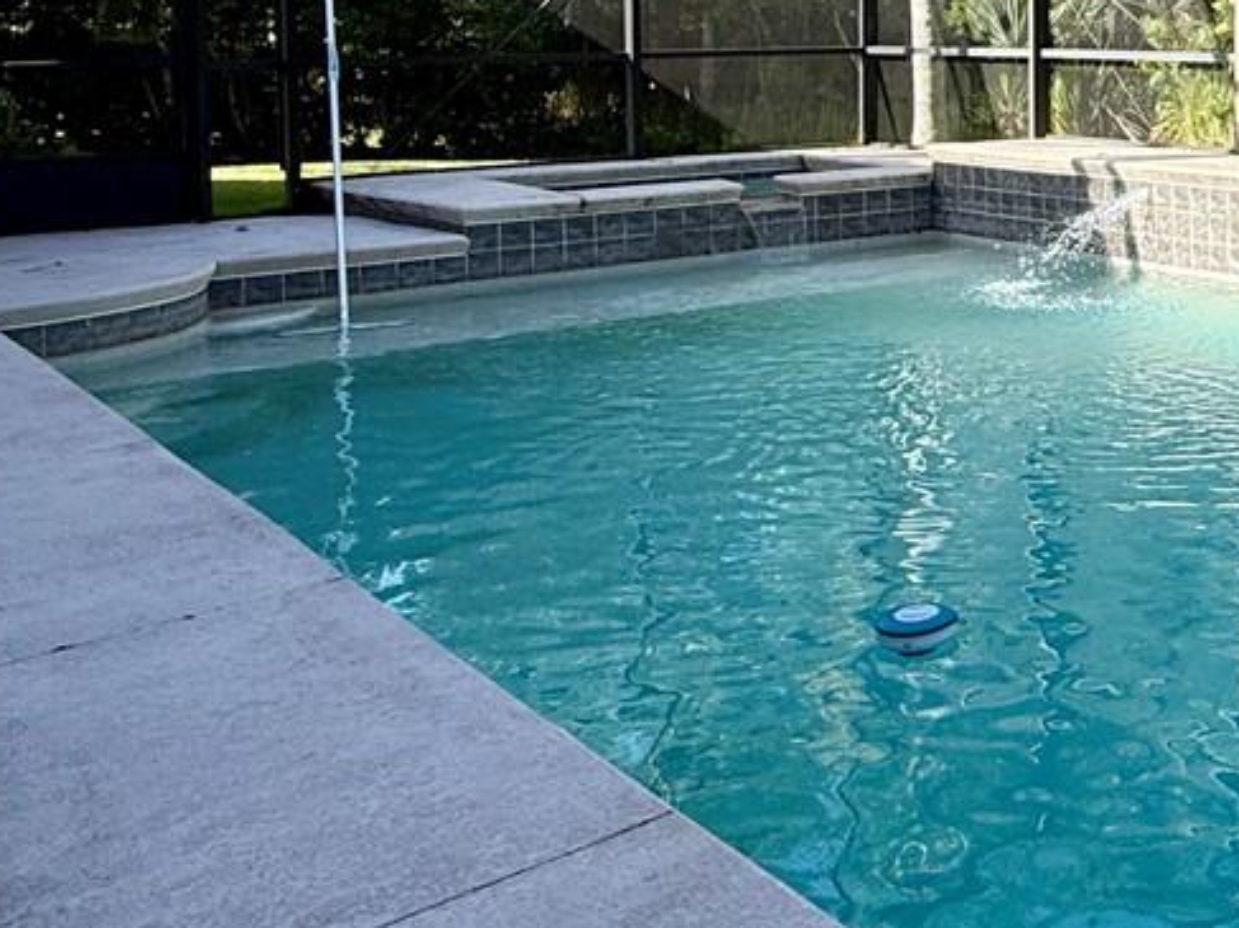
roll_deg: -0.1
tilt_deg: -1.8
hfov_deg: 32.5
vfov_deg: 30.0
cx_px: 1554
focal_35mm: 46
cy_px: 71
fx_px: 1646
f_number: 2.2
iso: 50
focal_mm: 2.22
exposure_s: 1/323
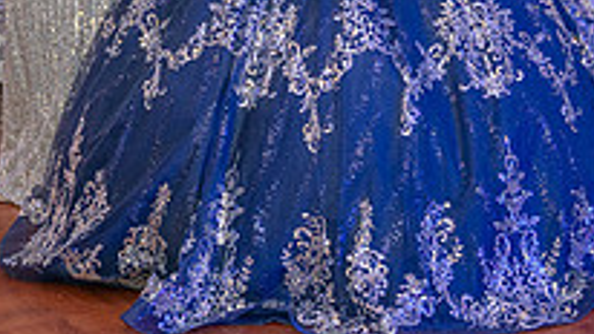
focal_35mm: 133
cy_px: -183
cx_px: 430
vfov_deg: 8.9
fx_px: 2095
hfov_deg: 16.1
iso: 1000
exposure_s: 1/200
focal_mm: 45
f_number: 2.8
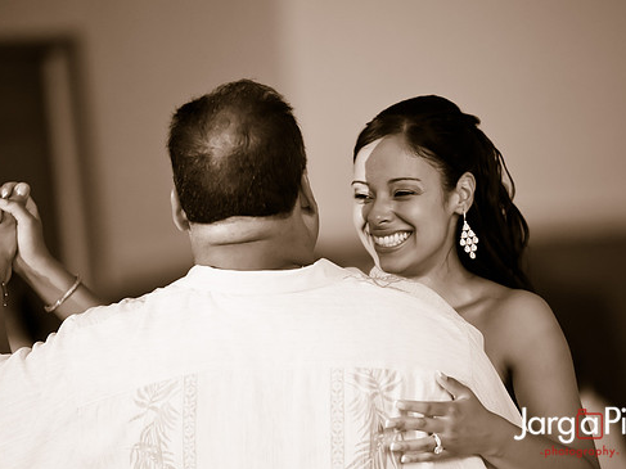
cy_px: 227
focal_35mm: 229
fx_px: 4140
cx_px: 316
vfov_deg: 6.5
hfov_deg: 8.6
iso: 1600
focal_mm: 200
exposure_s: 1/125
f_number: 3.2
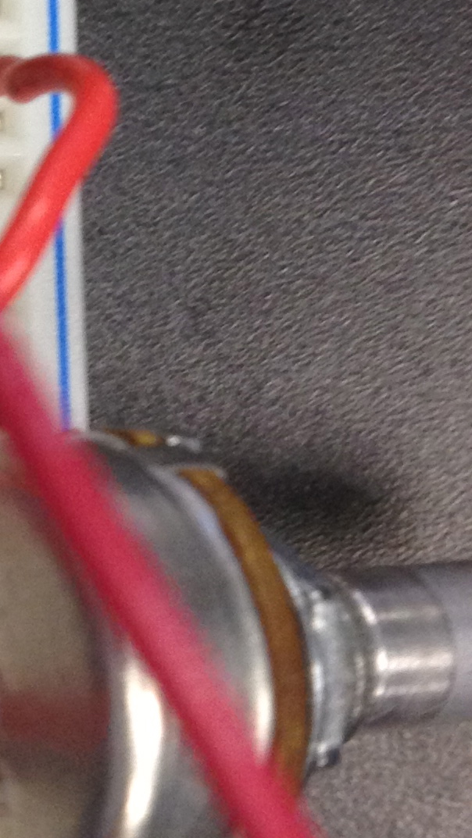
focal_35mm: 116
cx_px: -481
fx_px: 2580
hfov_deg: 9.7
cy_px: 45
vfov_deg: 18.1
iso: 125
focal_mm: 4.28
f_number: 2.4
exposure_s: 1/20
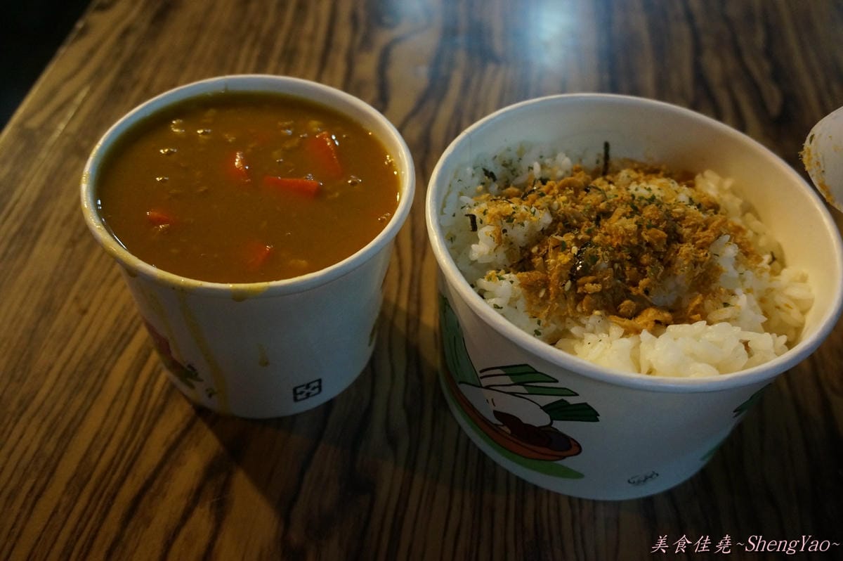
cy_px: 280
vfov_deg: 36.8
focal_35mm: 36
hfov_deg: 53.2
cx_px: 422
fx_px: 842
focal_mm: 24
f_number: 4.5
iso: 2000
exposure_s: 1/60
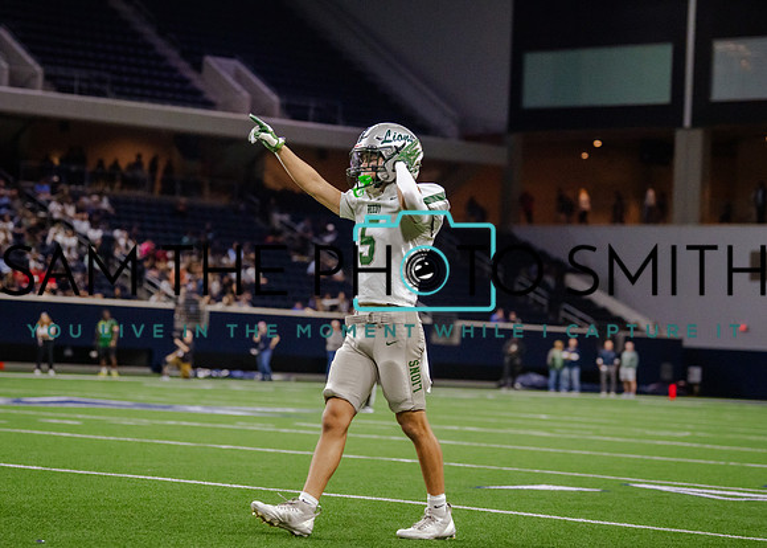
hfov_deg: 16.6
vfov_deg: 11.9
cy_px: 211
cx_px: 344
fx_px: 2636
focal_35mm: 121
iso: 3200
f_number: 2.8
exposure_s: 1/1250
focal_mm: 91
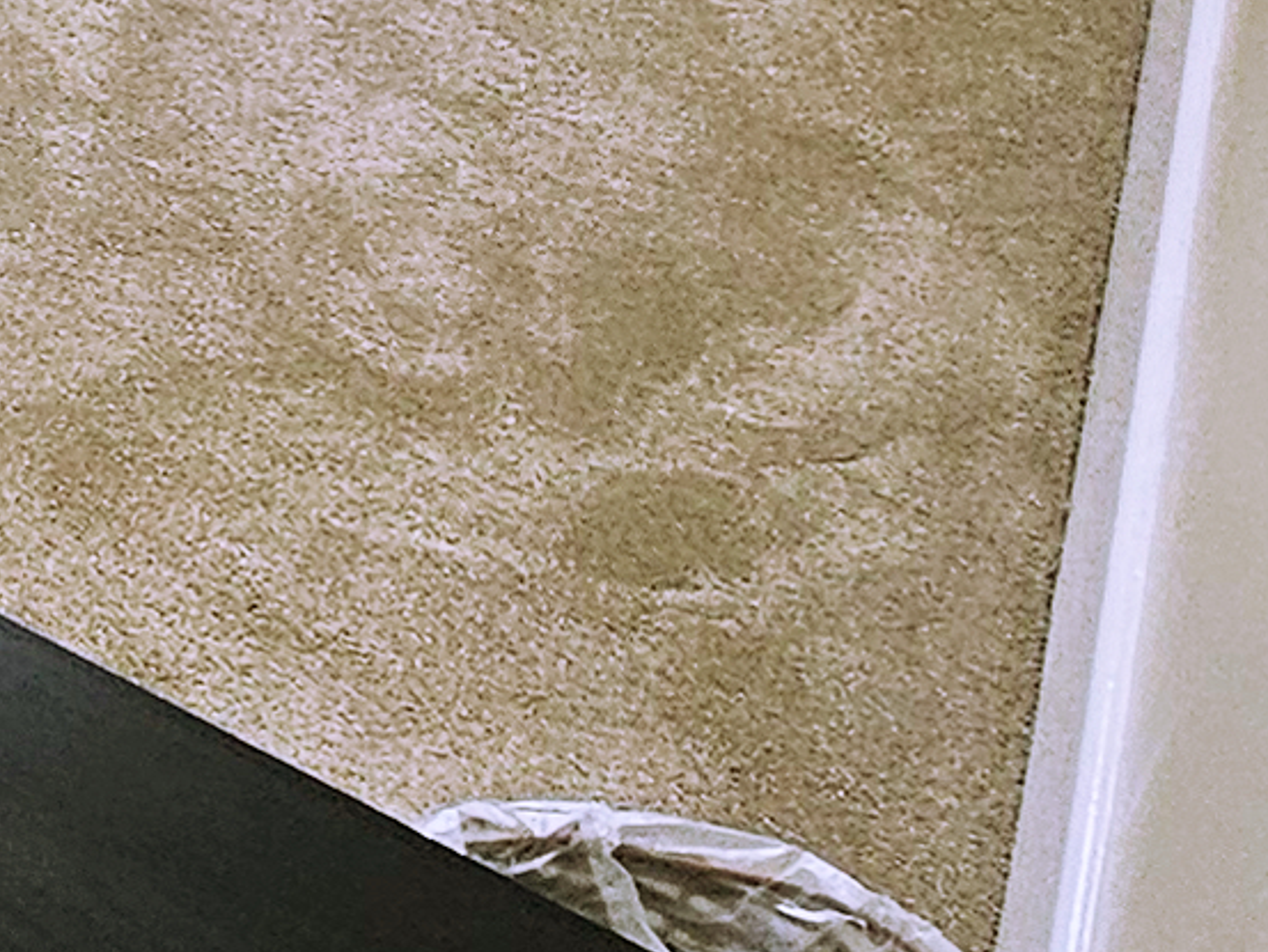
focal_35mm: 94
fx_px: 3444
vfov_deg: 14.0
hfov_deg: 14.4
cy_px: -748
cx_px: -1727
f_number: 2.2
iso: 80
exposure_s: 1/70.8
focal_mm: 2.2
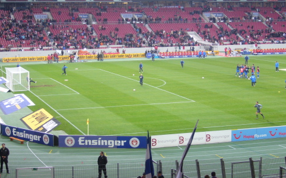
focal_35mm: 77
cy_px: 68
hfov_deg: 26.8
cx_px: 142
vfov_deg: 16.9
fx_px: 600
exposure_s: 1/30
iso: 100
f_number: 4
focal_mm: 11.5
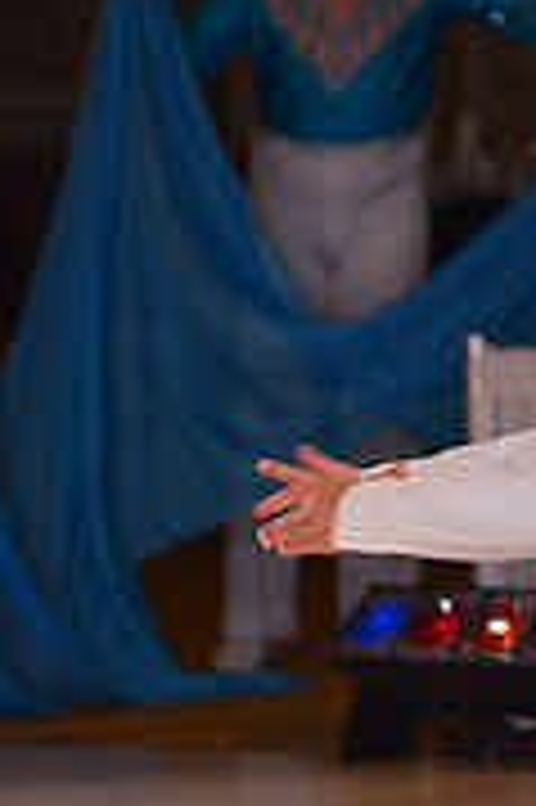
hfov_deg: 2.5
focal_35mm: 551
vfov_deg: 3.7
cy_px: 1000
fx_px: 12329
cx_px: 655
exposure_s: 1/250
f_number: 5.6
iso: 2000
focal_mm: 170
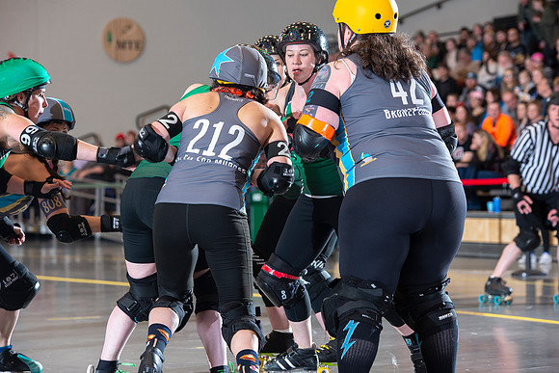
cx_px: 280
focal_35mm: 140
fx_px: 2174
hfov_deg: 14.7
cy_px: 186
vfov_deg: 9.8
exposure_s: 1/160
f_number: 5.6
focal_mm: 140
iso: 640
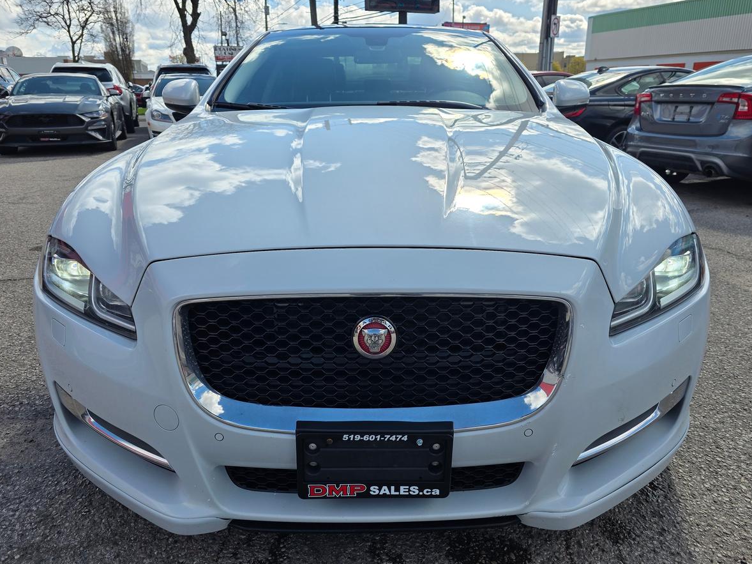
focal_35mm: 25
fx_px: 543
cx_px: 393
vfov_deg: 54.8
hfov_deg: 69.4
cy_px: 294
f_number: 1.7
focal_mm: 6.3
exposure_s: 1/5296
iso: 80
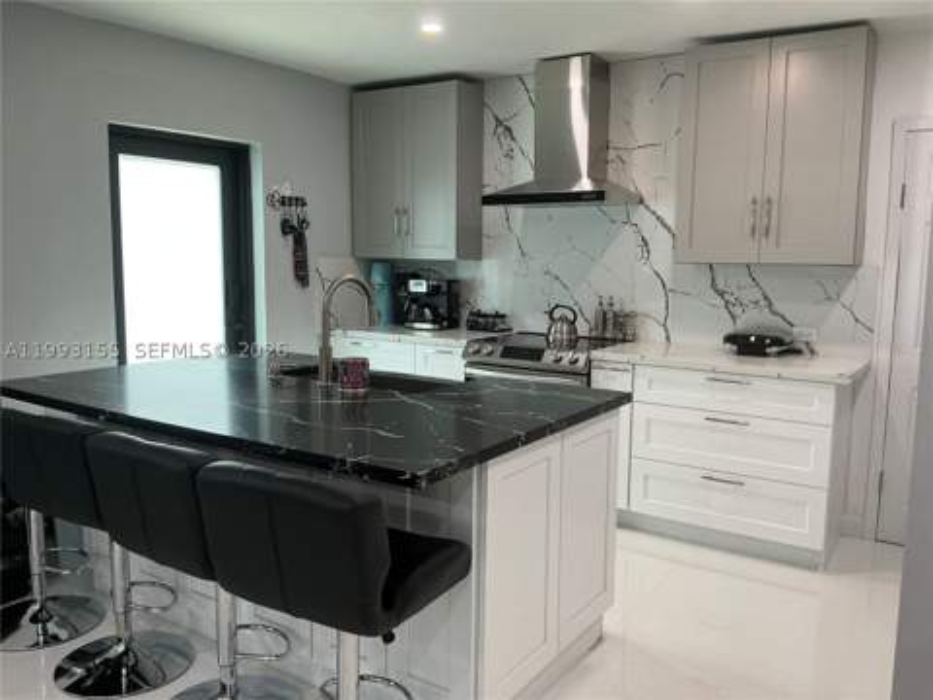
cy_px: 350
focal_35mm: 28
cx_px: 466
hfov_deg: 63.4
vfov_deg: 49.7
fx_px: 755
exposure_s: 1/60
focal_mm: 3
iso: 64
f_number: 1.8
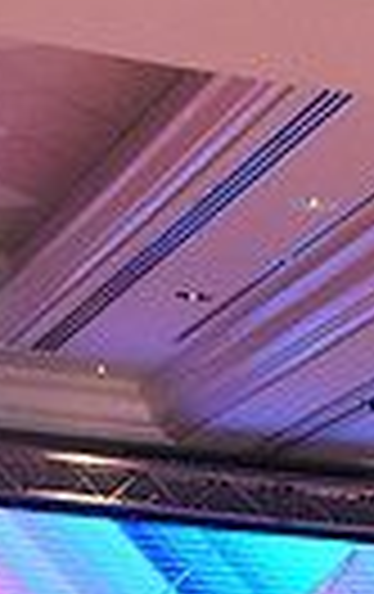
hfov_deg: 6.5
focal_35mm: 197
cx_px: 692
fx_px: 3199
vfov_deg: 9.9
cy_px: 1143
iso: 2500
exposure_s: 1/320
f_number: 6.3
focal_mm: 44
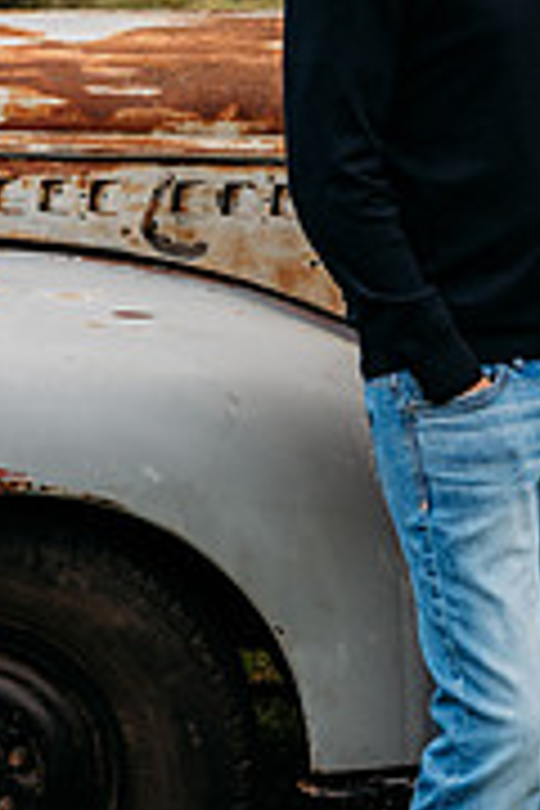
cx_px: 612
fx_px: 2587
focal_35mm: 115
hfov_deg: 11.7
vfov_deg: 17.8
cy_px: 288
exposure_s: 1/250
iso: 400
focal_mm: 46
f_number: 5.6
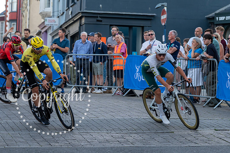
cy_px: 71
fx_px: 949
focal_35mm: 149
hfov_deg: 13.8
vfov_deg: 9.2
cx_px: 173
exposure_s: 1/640
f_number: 4
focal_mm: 99
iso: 800
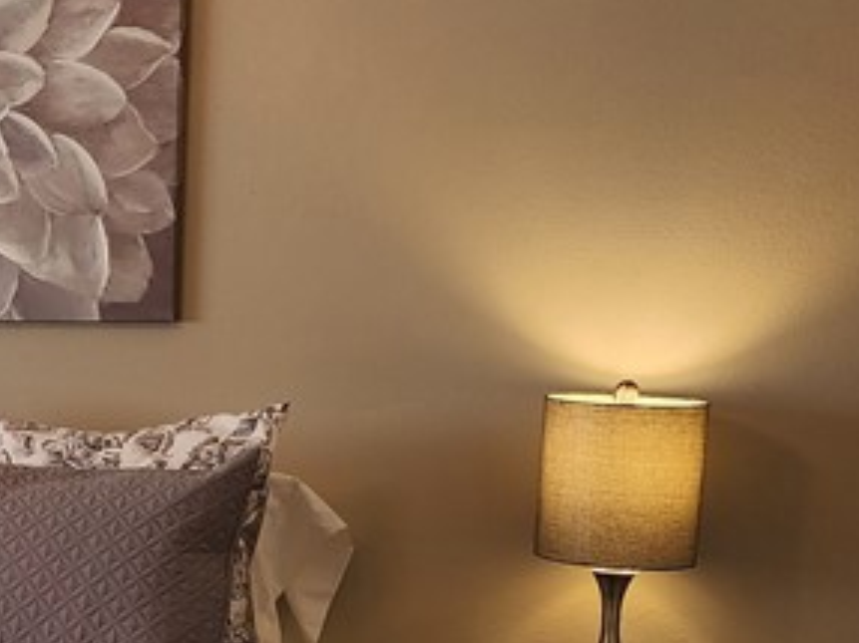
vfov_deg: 17.8
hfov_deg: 21.2
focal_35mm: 82
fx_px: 2034
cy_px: 505
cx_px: -317
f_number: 1.8
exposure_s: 1/120
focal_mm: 6.4
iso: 50
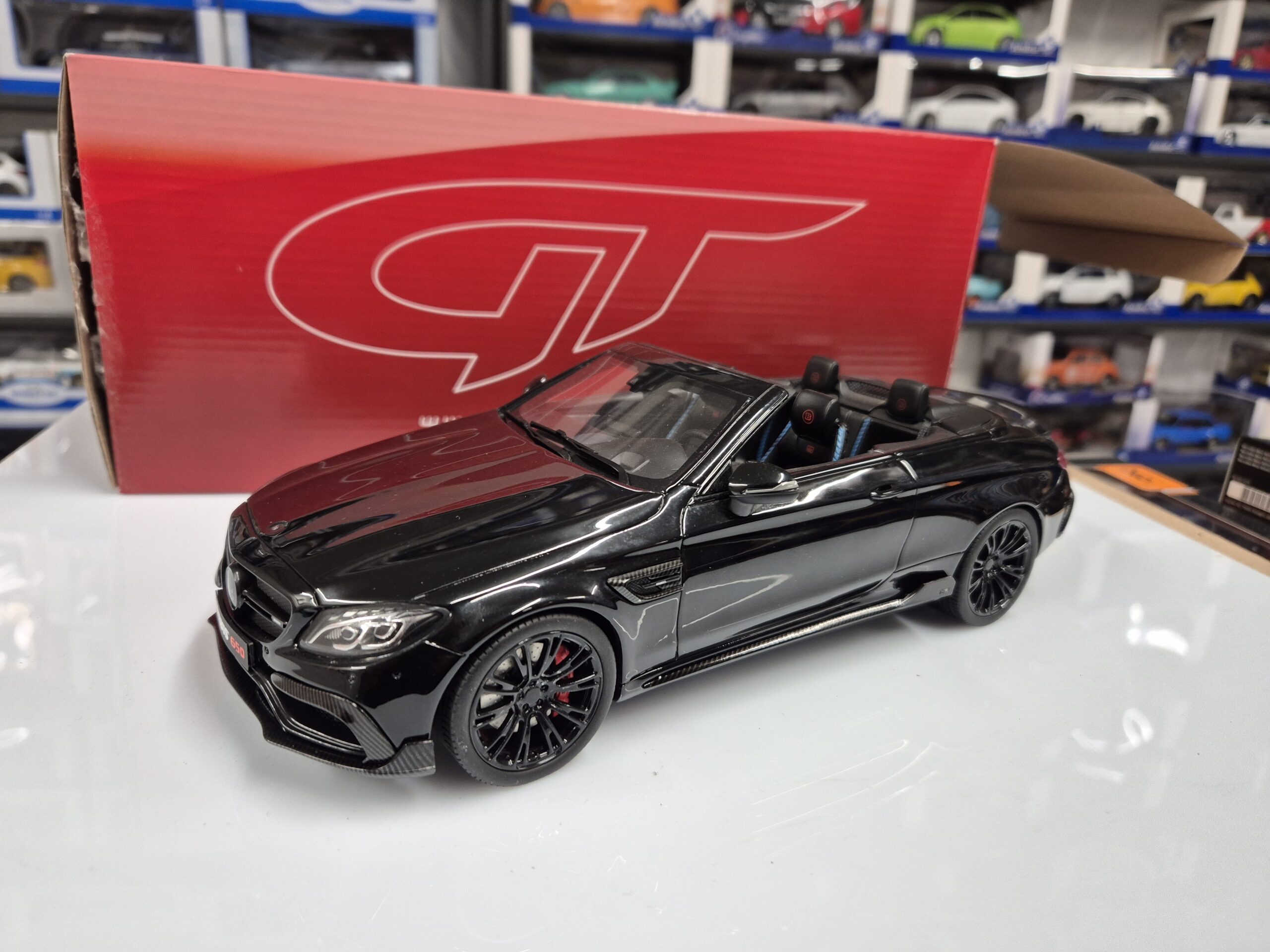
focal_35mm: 23
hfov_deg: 73.9
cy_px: 476
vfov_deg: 58.9
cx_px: 635
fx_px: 844
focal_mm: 5.4
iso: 250
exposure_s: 1/100
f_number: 1.8
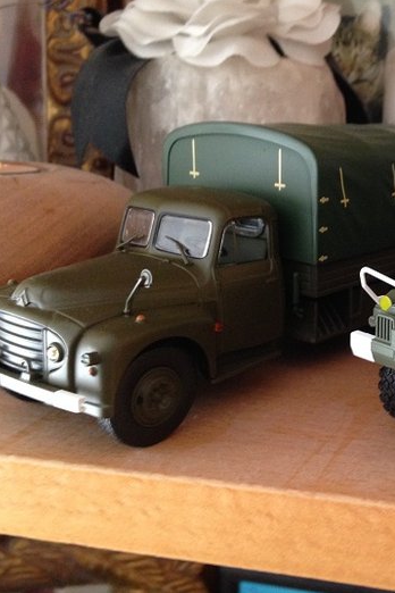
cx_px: 377
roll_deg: -1.3
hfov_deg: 27.8
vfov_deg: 42.7
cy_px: 296
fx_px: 757
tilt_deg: -15.6
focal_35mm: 46
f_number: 2.4
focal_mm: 4.12
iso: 250
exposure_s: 1/20
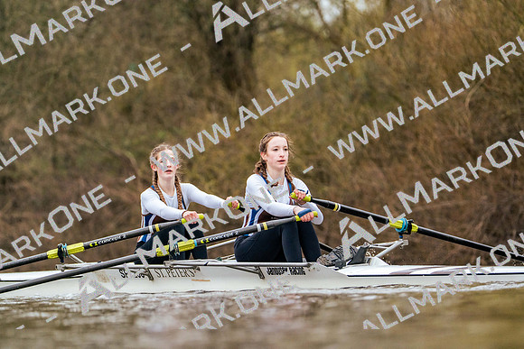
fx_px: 5357
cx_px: 262
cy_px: 174
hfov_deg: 5.6
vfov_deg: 3.7
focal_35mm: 368
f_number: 6.3
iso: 4000
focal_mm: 368
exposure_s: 1/1600
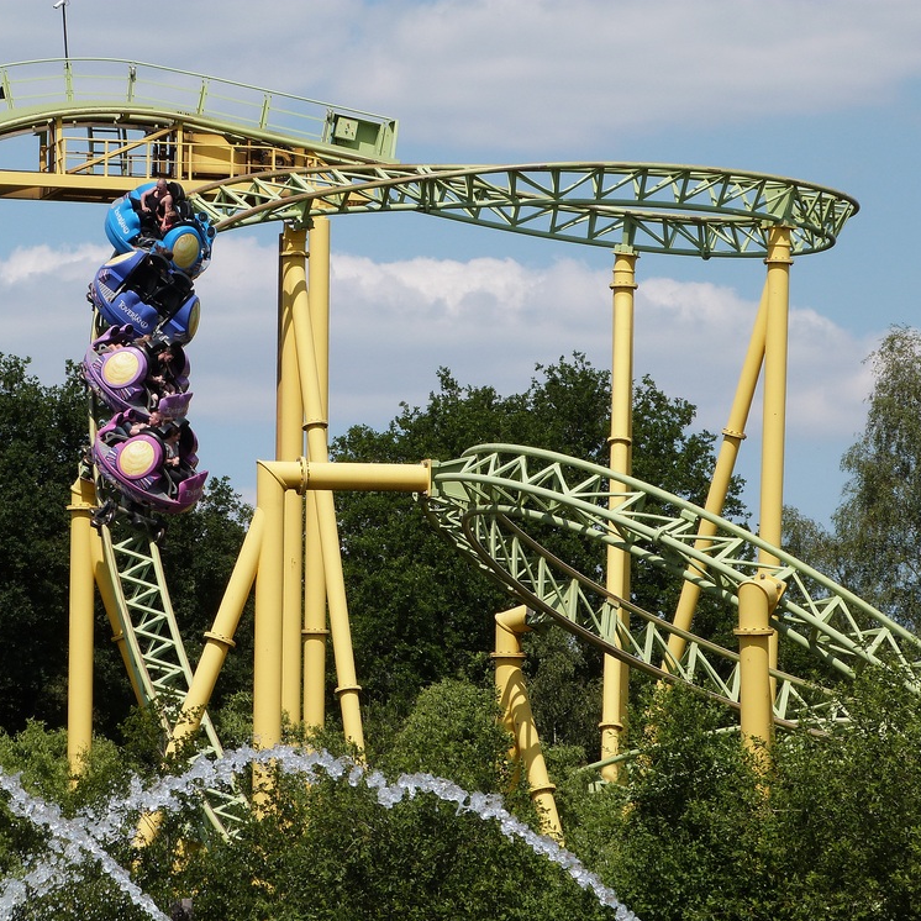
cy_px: 462
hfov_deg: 8.0
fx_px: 6562
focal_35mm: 218
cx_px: 323
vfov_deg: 8.0
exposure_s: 1/800
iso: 100
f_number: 5.6
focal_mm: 33.2
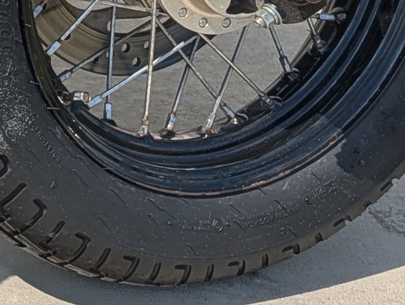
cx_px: -711
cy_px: -208
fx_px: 1804
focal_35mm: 154
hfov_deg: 10.2
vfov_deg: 9.3
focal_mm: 6.9
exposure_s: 1/1408
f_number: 1.68
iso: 27
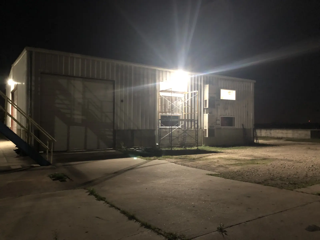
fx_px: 259
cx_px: 160
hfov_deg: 63.4
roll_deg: -0.6
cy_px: 120
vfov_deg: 49.7
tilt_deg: +0.6
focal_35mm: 28
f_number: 1.8
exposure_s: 1/4
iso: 100
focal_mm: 4
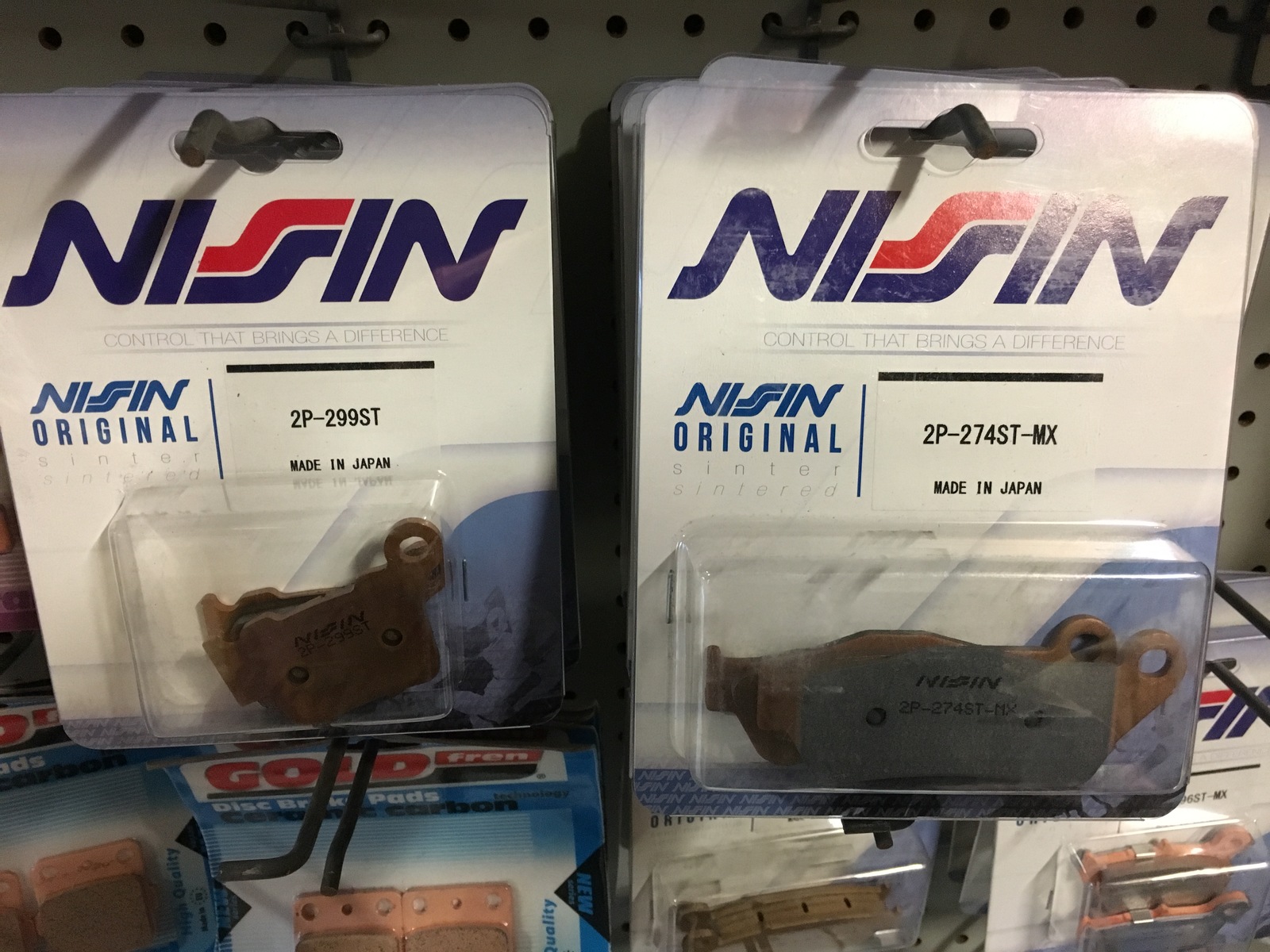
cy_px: 476
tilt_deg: -28.0
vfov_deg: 48.2
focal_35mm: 29
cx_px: 635
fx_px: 1064
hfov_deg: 61.7
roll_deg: +0.3
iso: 250
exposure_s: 1/17
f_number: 2.2
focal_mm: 4.15
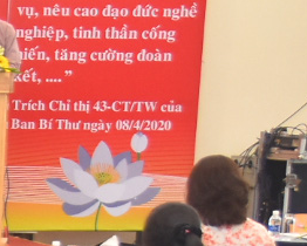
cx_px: -509
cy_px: 397
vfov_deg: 7.3
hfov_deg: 8.2
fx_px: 1900
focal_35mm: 209
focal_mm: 24
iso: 1000
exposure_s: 1/60
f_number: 3.8
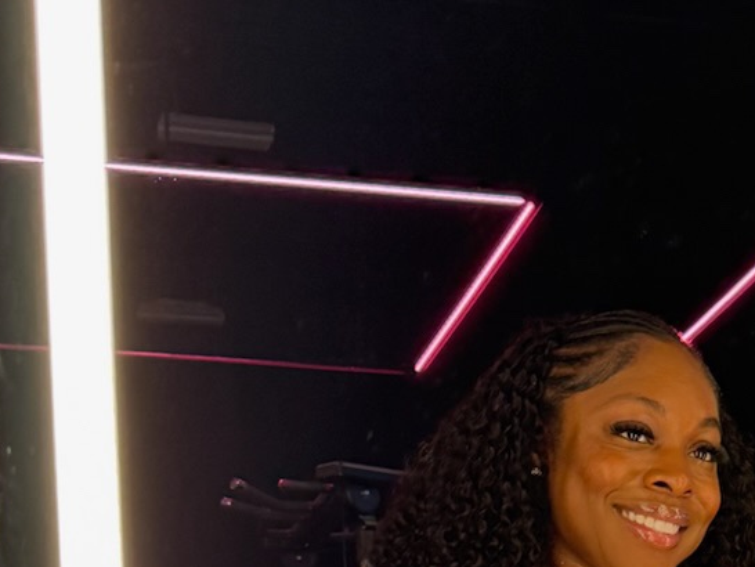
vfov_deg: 14.8
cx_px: 765
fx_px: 1964
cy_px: 940
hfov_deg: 21.0
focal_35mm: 90
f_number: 1.78
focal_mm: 6.76
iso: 320
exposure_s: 1/60
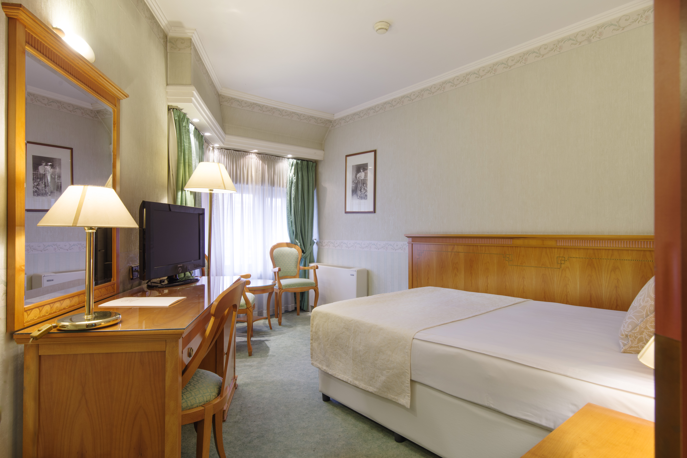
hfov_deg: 86.9
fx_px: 363
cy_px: 229
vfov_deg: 64.6
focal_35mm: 19
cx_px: 344
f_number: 13
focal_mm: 19
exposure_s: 1.6
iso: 100
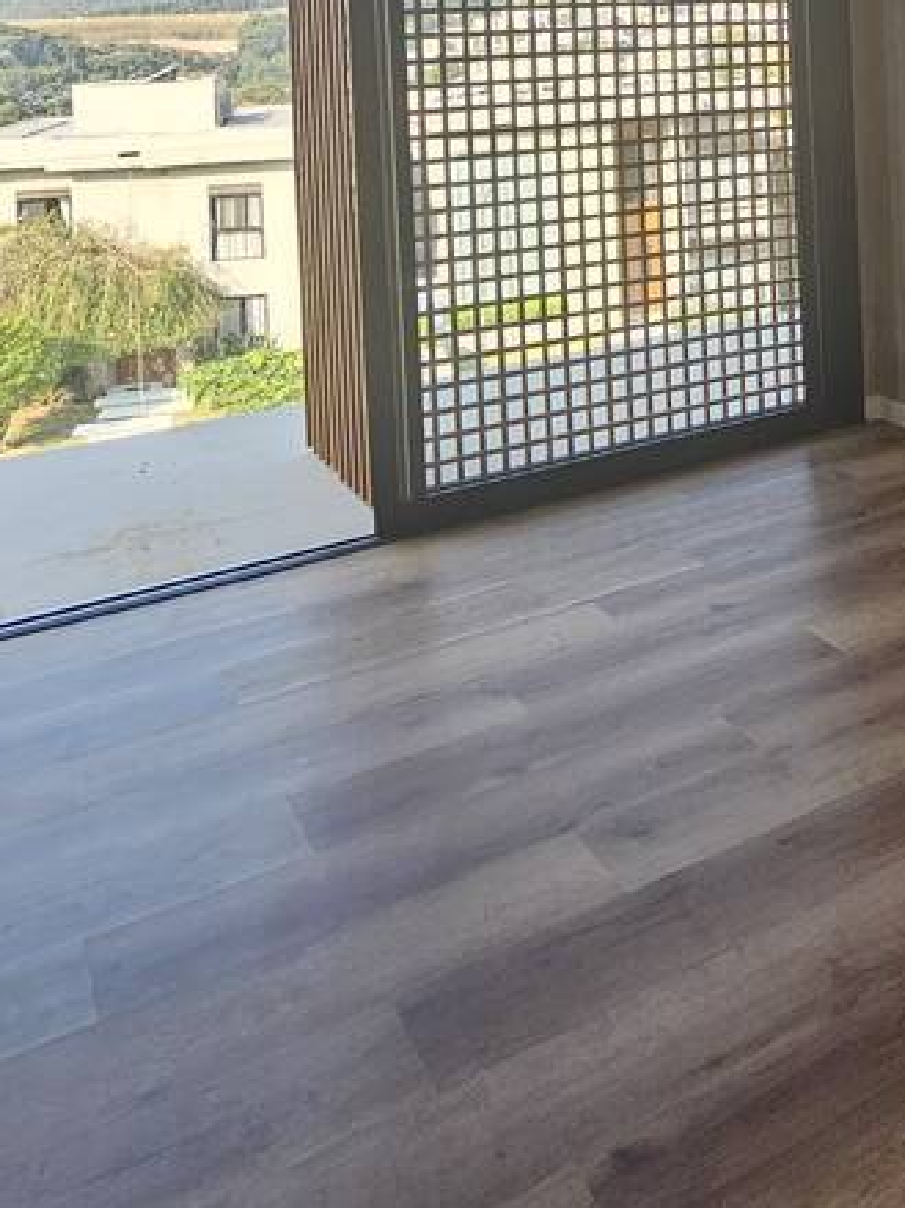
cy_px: 55
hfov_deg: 43.7
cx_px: 586
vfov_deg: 48.7
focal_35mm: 32
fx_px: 1116
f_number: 2.2
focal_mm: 2.2
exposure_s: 1/249
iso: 64
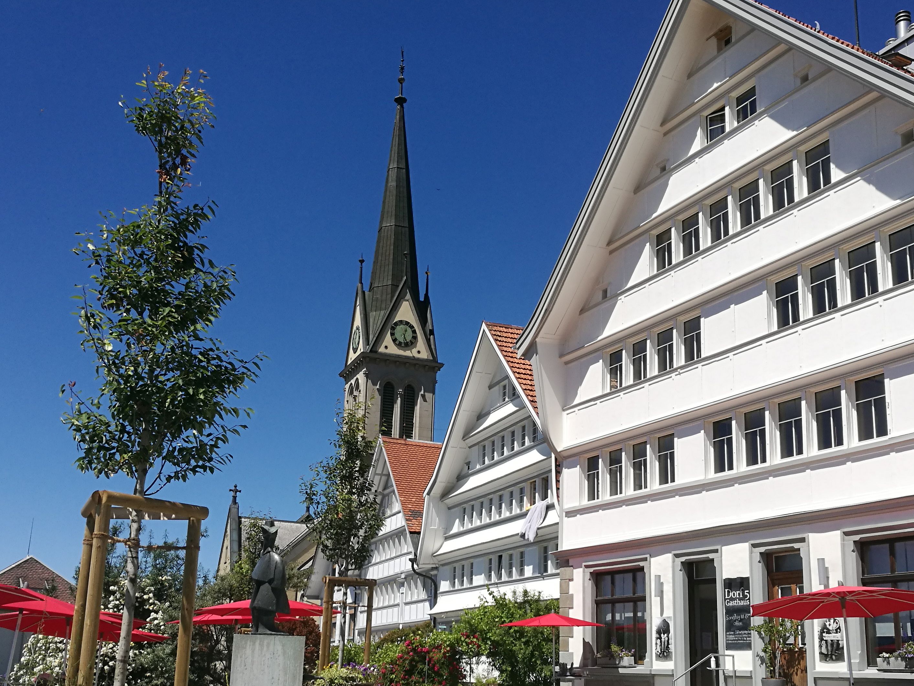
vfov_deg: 37.5
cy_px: 438
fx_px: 1003
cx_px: 461
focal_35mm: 38
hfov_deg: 49.0
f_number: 2.2
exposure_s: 1/1377
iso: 50
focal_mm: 4.5
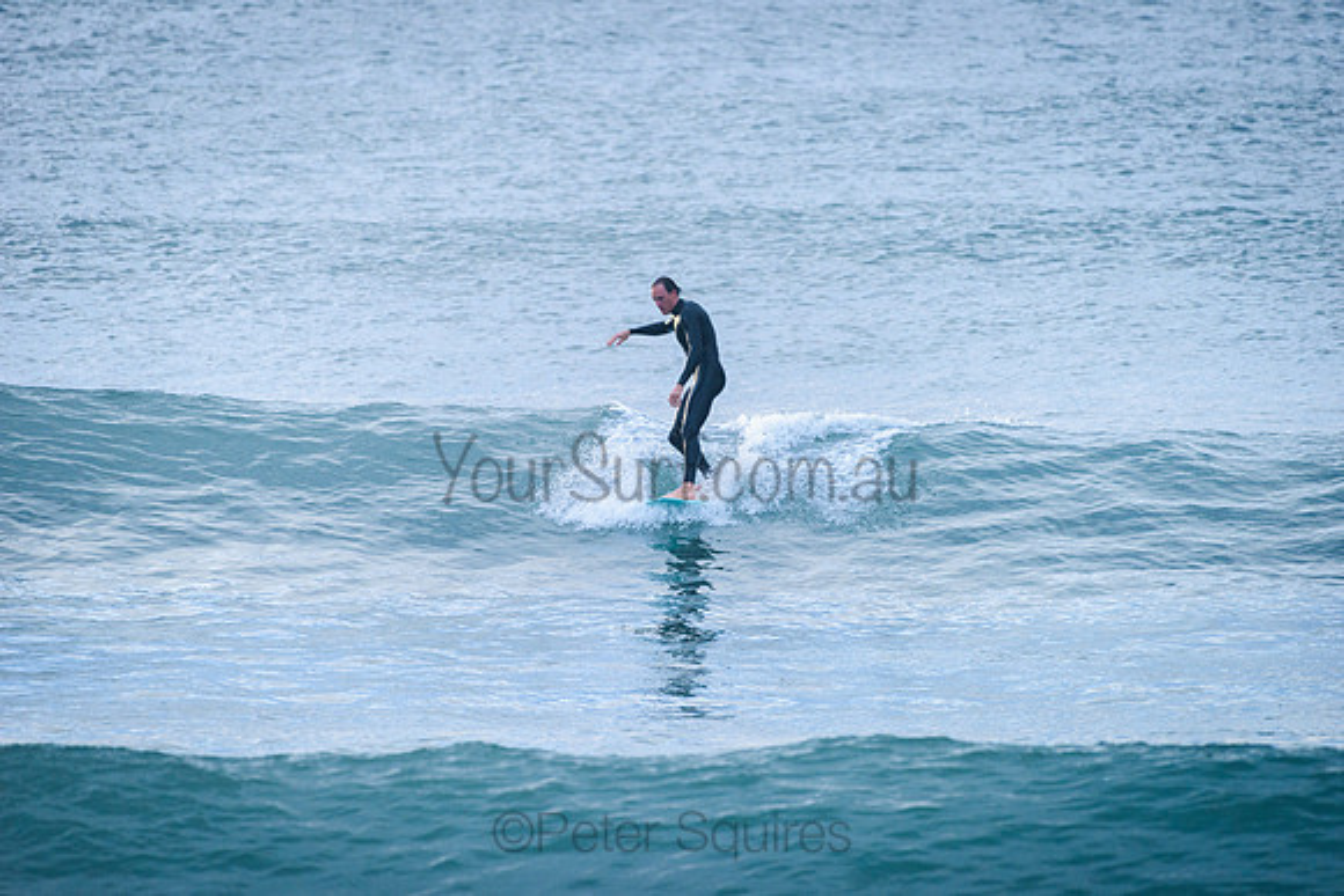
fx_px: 18775
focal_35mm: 503
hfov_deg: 4.1
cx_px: 672
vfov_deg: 2.7
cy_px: 448
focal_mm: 500
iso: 640
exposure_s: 1/1000
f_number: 5.6
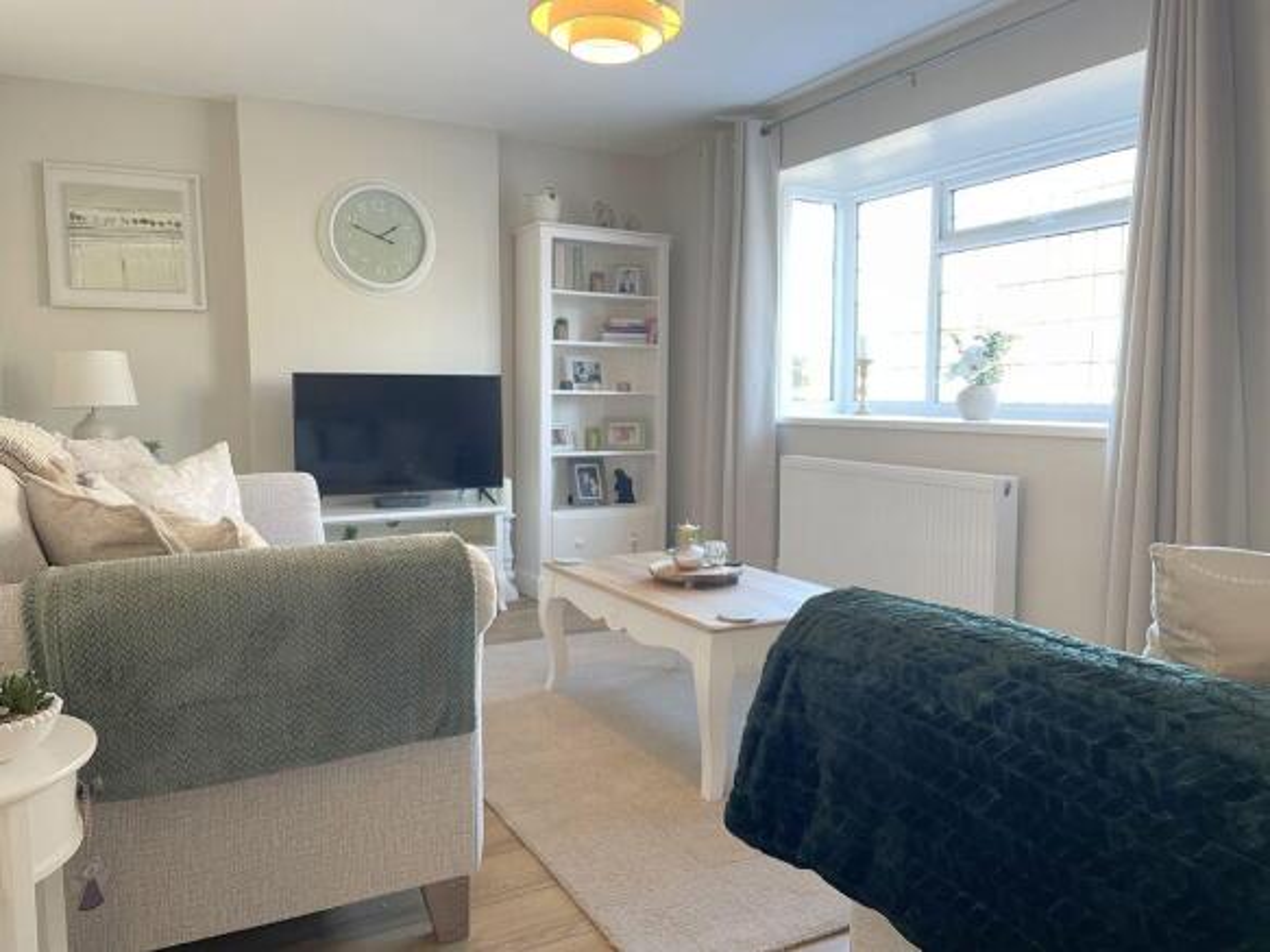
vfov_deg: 53.0
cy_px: 476
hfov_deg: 67.3
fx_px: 954
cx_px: 635
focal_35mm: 26
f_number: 1.6
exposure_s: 1/60
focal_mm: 4.2
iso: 200
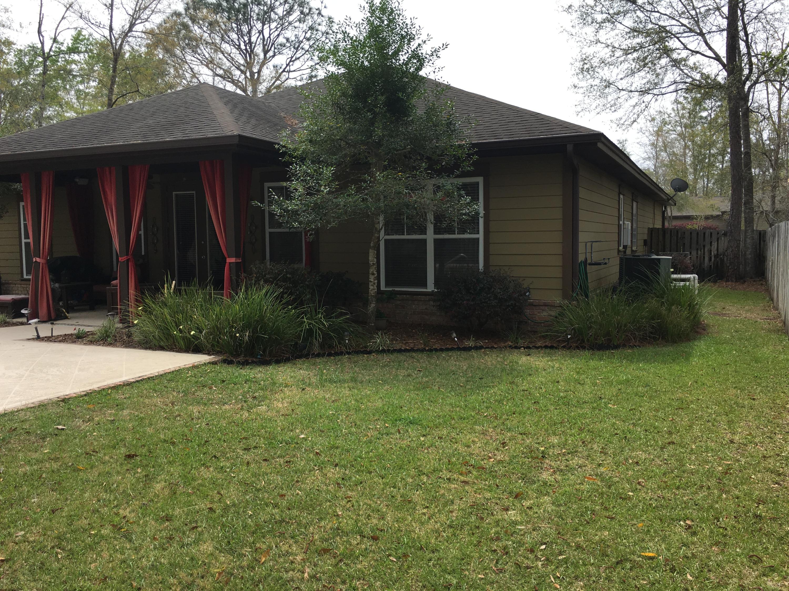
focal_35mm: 29
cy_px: 296
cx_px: 394
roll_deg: +0.1
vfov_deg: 48.2
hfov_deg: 61.7
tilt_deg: -2.4
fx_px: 661
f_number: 2.2
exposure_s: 1/950
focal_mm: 4.15
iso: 25
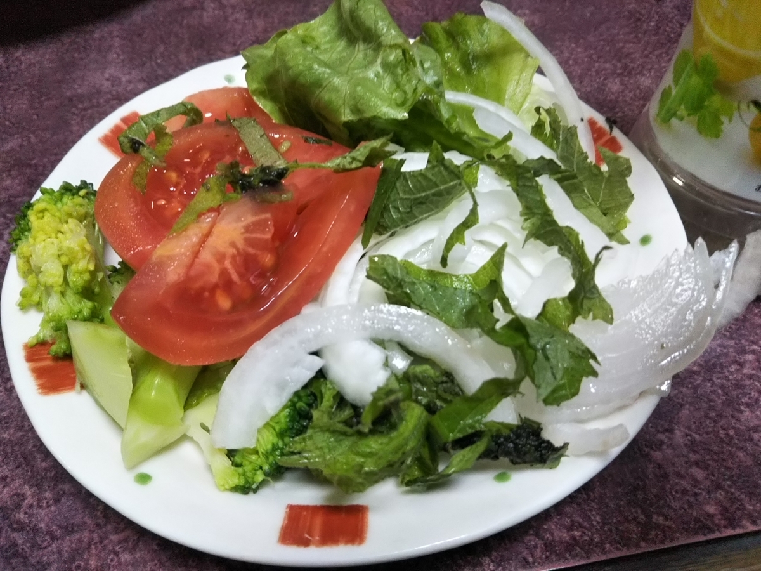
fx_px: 660
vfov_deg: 46.8
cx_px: 380
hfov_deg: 60.0
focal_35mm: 30
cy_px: 286
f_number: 2.2
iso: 160
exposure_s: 1/30
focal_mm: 4
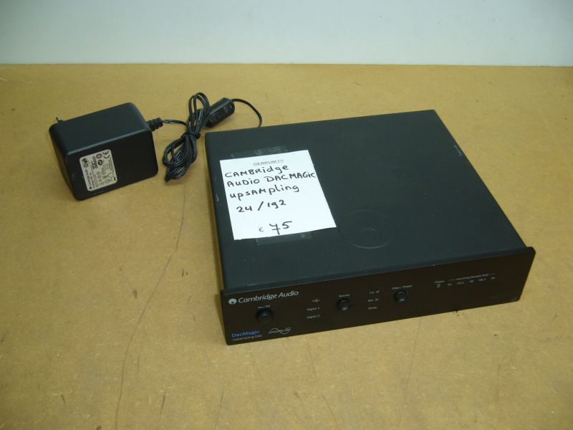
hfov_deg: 52.6
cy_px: 215
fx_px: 579
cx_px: 286
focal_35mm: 35
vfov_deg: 40.7
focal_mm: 5.8
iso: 80
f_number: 2.8
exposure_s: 1/30
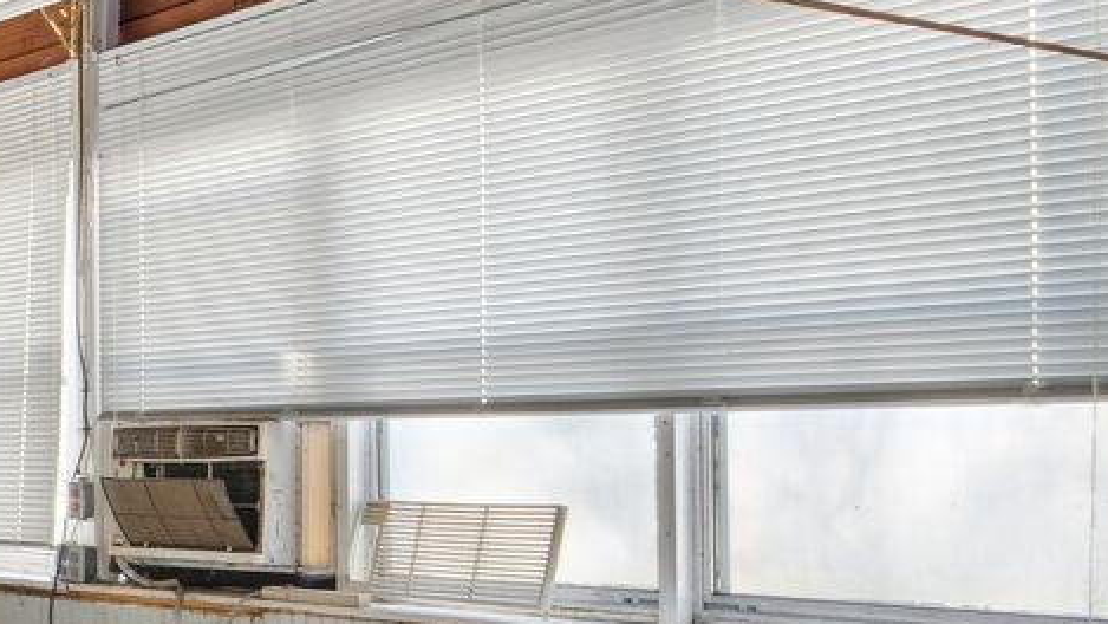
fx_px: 1587
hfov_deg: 27.0
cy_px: 487
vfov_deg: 22.0
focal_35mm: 54
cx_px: -562
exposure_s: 1/2
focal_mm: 14
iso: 200
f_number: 9
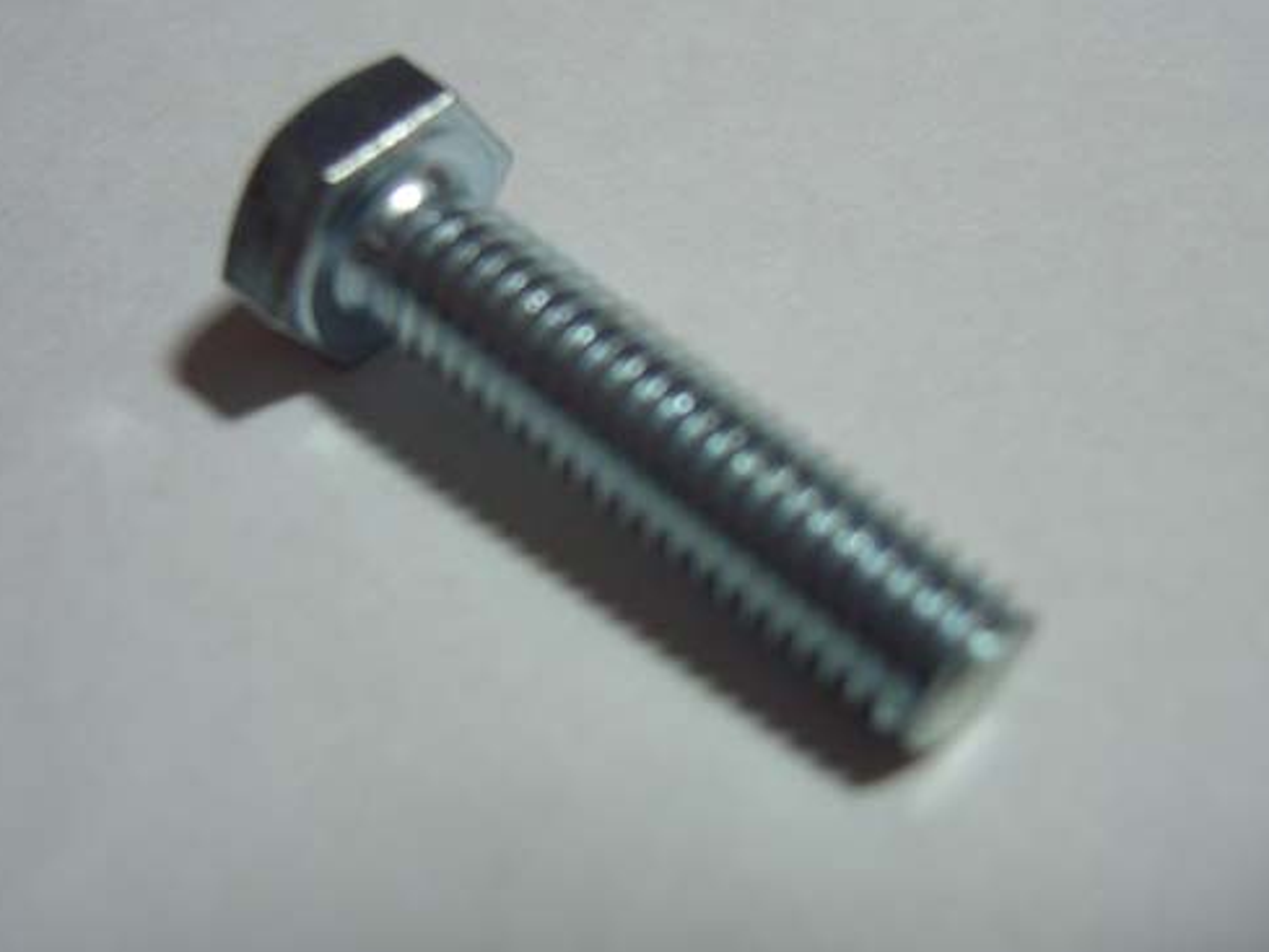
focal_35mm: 51
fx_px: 1870
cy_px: 412
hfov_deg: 37.5
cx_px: 605
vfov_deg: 28.5
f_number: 2.8
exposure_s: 1/60
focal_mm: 8
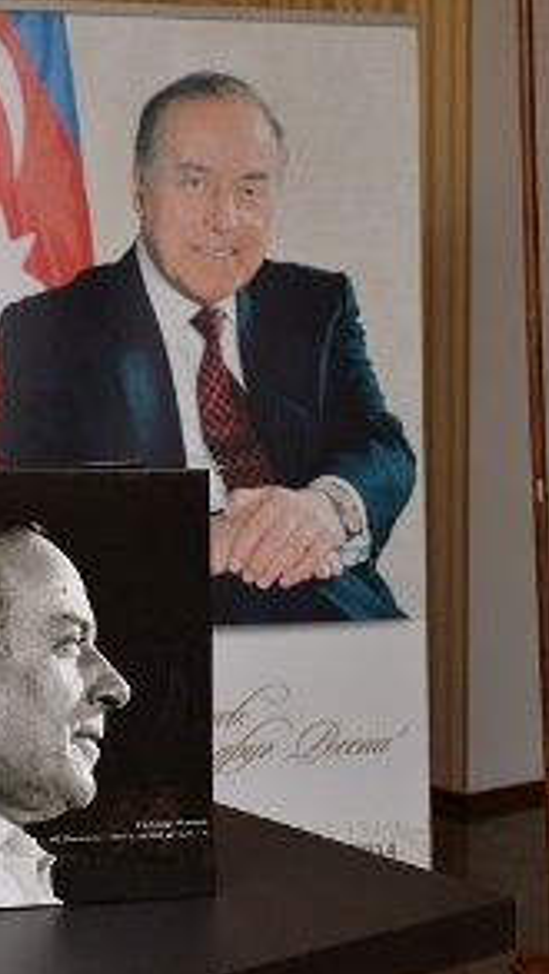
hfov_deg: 18.7
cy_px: 492
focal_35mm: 64
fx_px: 1655
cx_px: 126
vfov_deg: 32.8
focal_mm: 40
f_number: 11
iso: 640
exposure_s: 1/125
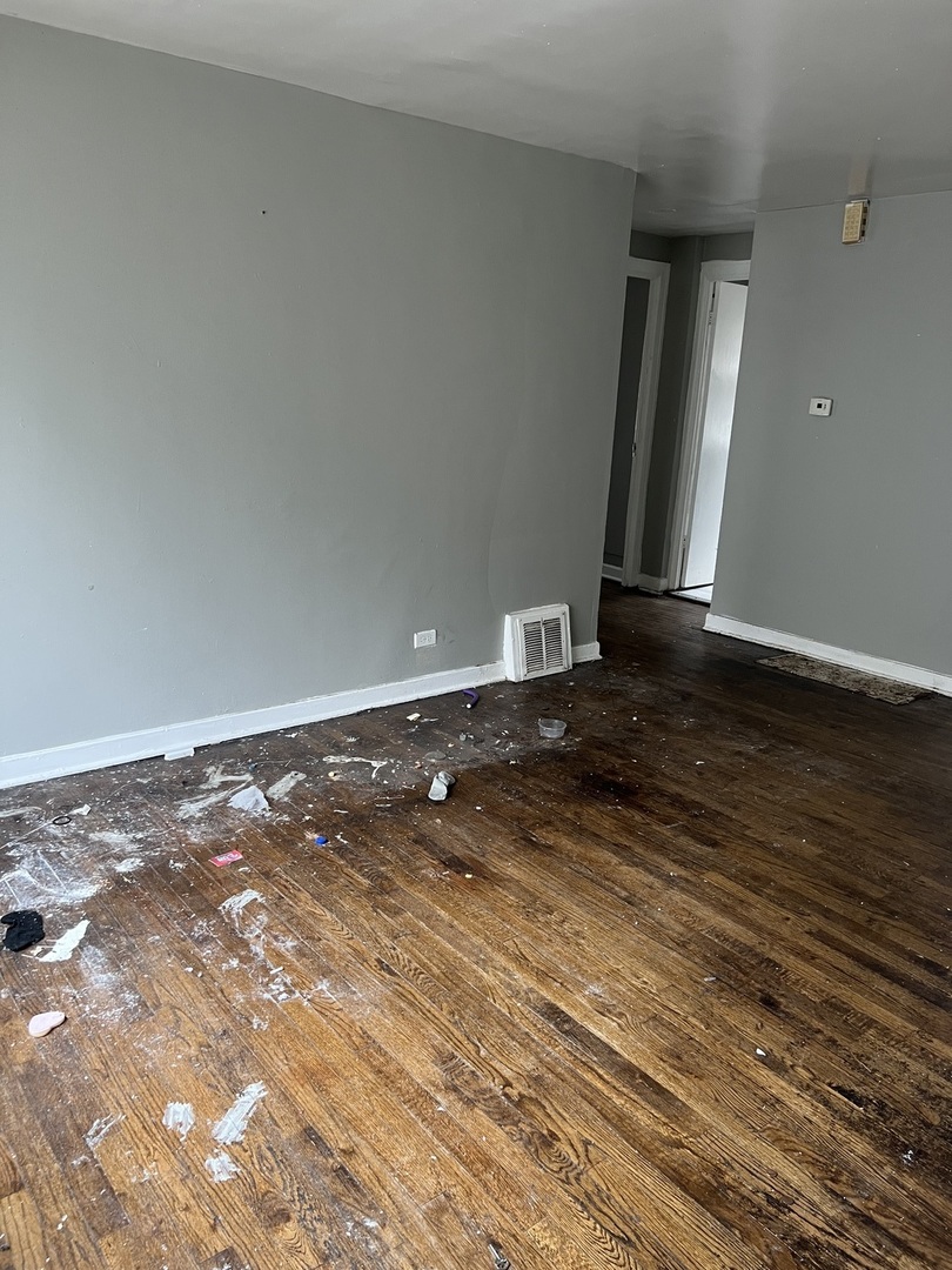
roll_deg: -2.3
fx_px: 953
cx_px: 476
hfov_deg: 53.1
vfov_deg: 67.3
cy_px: 635
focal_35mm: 26
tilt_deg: -15.4
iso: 125
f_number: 1.5
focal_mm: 5.7
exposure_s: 1/65
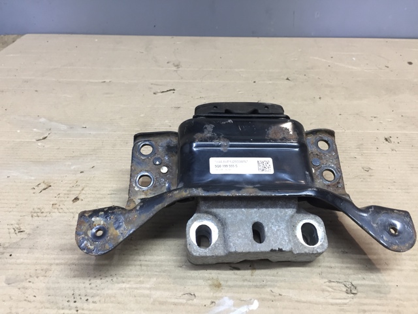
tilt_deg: -35.2
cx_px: 209
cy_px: 157
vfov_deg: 48.2
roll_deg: -1.9
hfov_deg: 61.7
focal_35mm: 29
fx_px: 350
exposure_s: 1/33
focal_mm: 4.15
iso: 80
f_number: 2.2
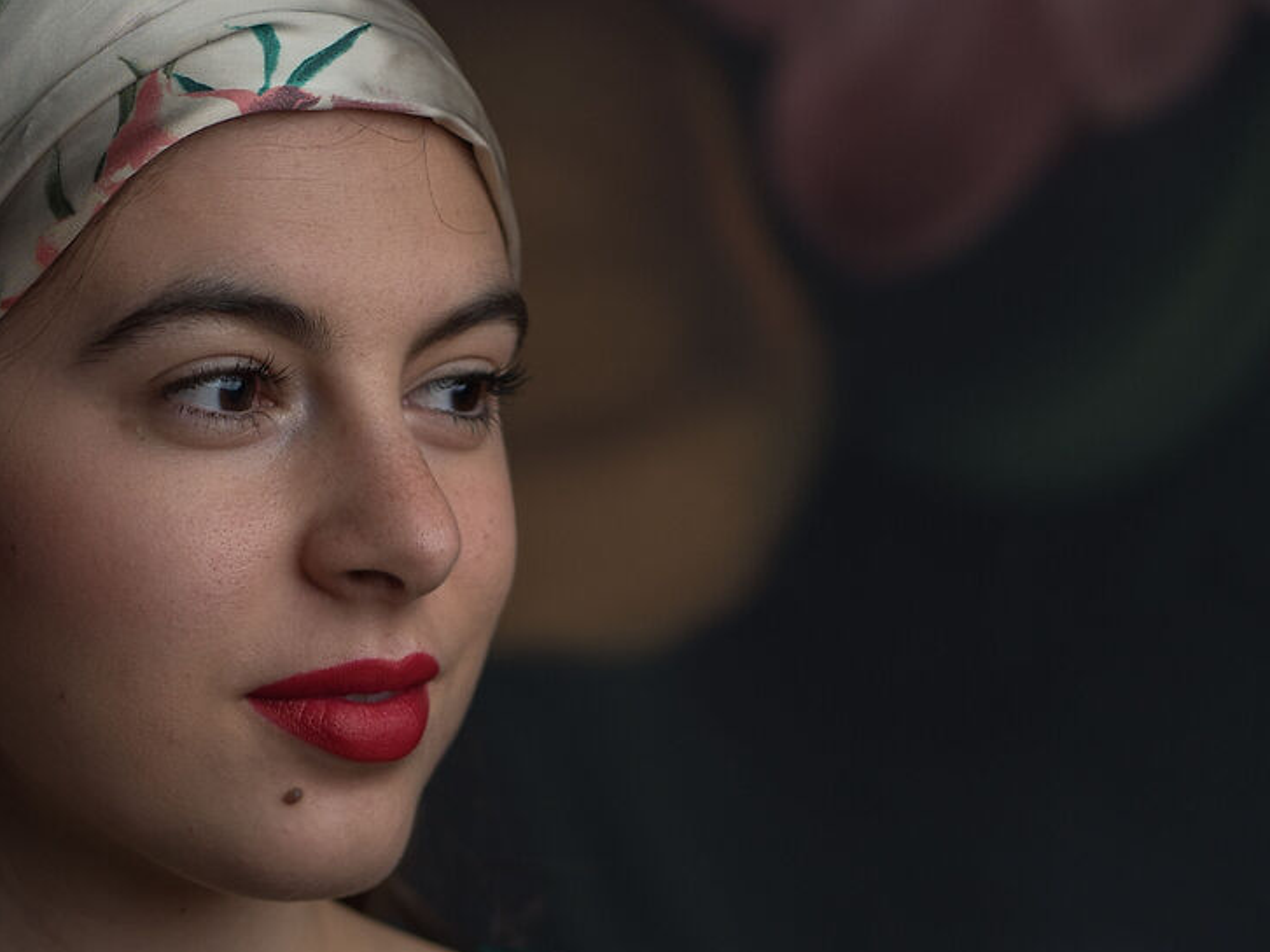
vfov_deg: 9.3
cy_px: 978
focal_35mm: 159
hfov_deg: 12.4
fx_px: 5832
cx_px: 488
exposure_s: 1/200
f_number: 2.2
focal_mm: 50
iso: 100
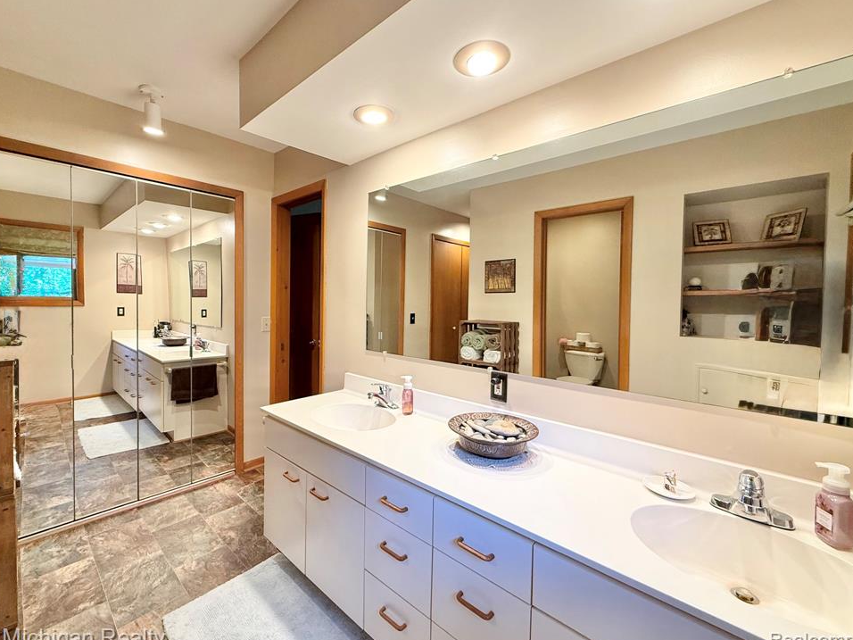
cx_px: 402
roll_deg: -0.9
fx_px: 370
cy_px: 311
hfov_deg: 98.1
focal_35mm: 15
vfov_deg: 81.7
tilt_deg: -0.8
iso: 200
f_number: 2.2
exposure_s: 1/60
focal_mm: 2.22
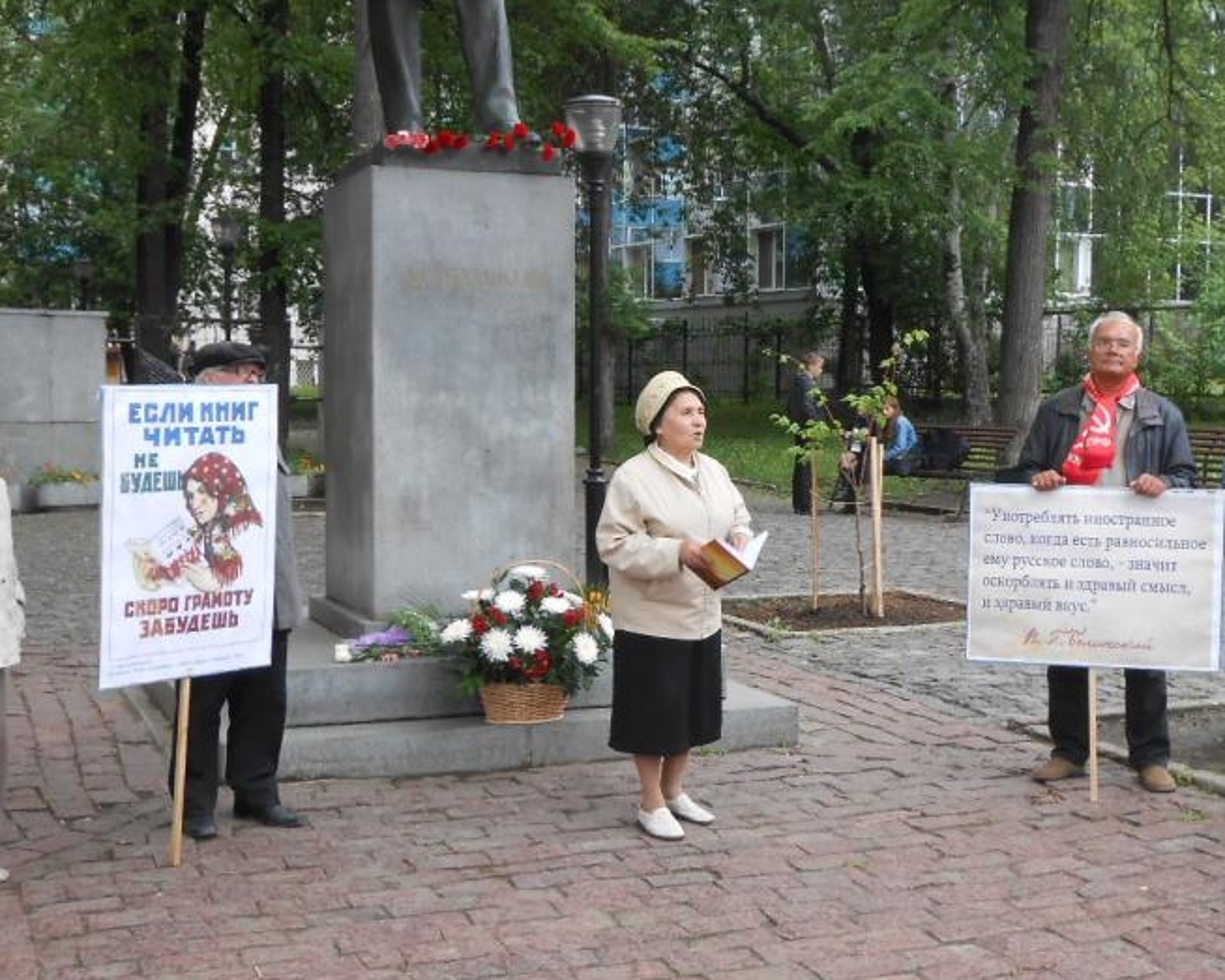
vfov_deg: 29.1
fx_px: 1885
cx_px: 701
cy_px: 538
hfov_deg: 35.9
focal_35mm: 52
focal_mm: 6
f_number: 3.9
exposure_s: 1/30
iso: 100
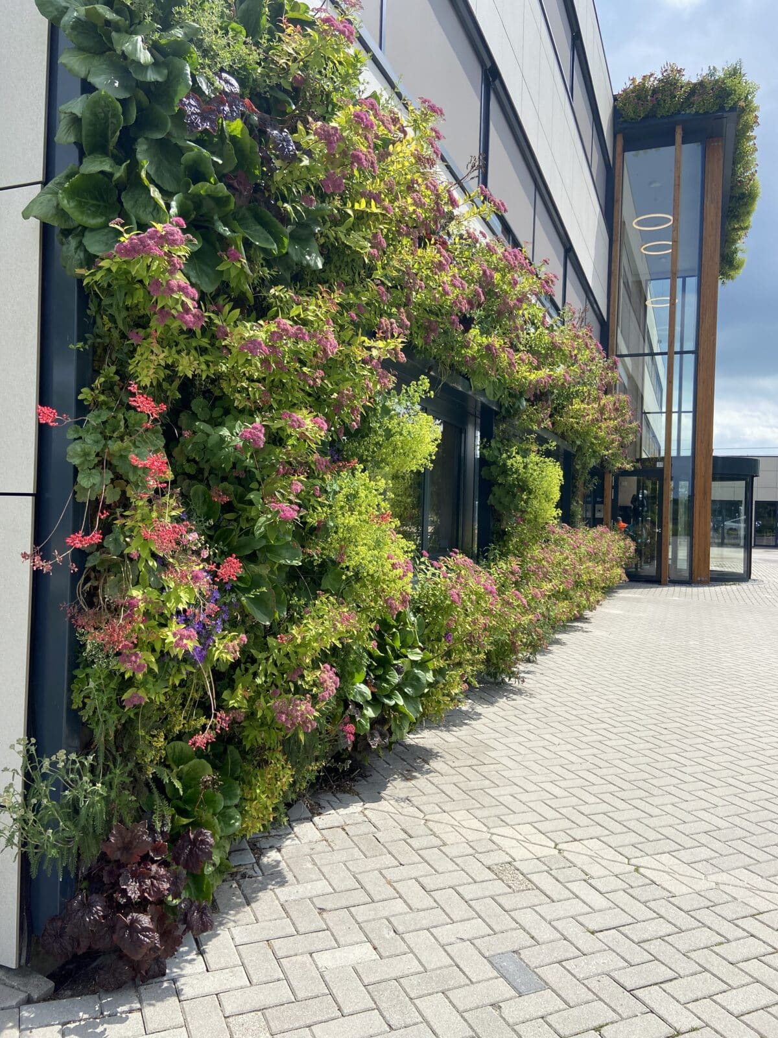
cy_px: 519
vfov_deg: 67.3
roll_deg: -1.8
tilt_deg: +0.4
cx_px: 389
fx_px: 779
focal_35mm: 26
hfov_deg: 53.1
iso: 32
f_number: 1.8
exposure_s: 1/2268
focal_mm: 4.25
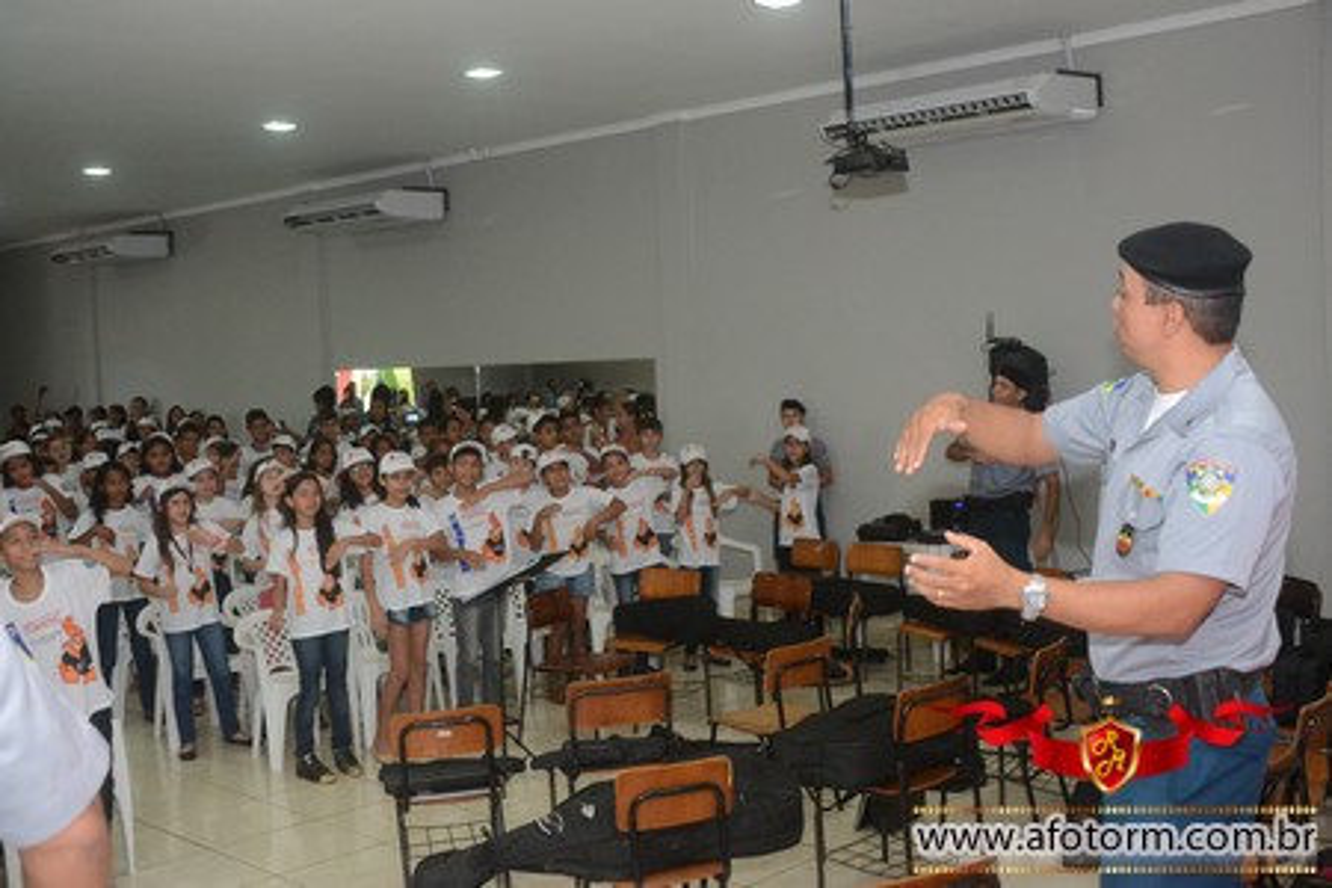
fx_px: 1554
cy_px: 444
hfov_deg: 46.4
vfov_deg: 31.9
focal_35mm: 42
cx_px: 666
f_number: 4
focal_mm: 28
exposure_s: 1/125
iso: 1600
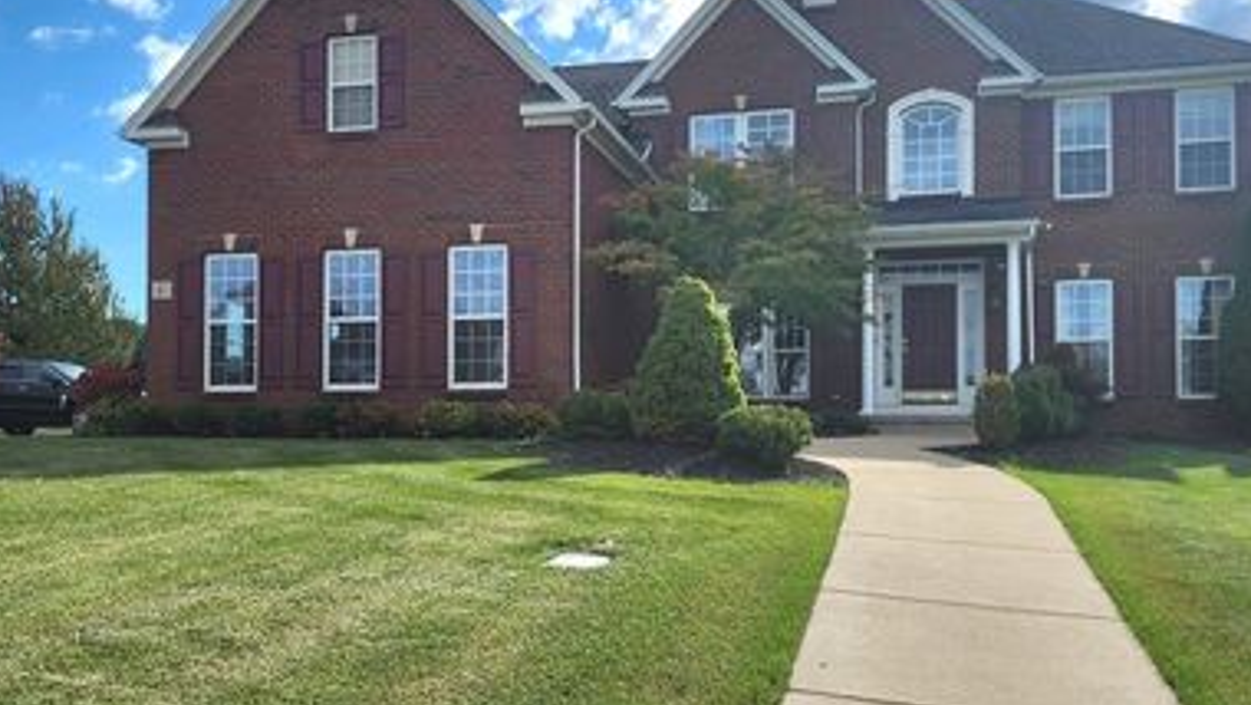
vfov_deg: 35.6
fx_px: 1095
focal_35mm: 33
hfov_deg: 59.5
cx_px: 632
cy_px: 381
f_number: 1.8
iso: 12
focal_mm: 6.4
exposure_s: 1/1667
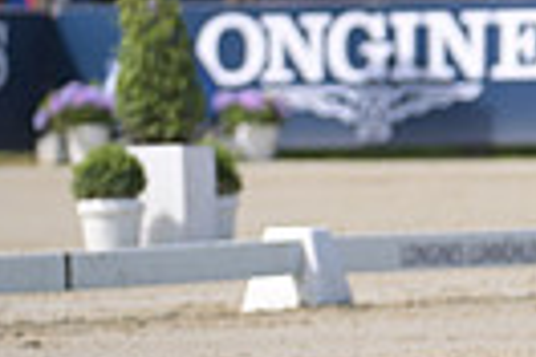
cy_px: -168
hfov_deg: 1.9
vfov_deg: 1.3
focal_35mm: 1056
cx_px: 1040
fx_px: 15721
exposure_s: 1/1250
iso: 320
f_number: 5
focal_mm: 240
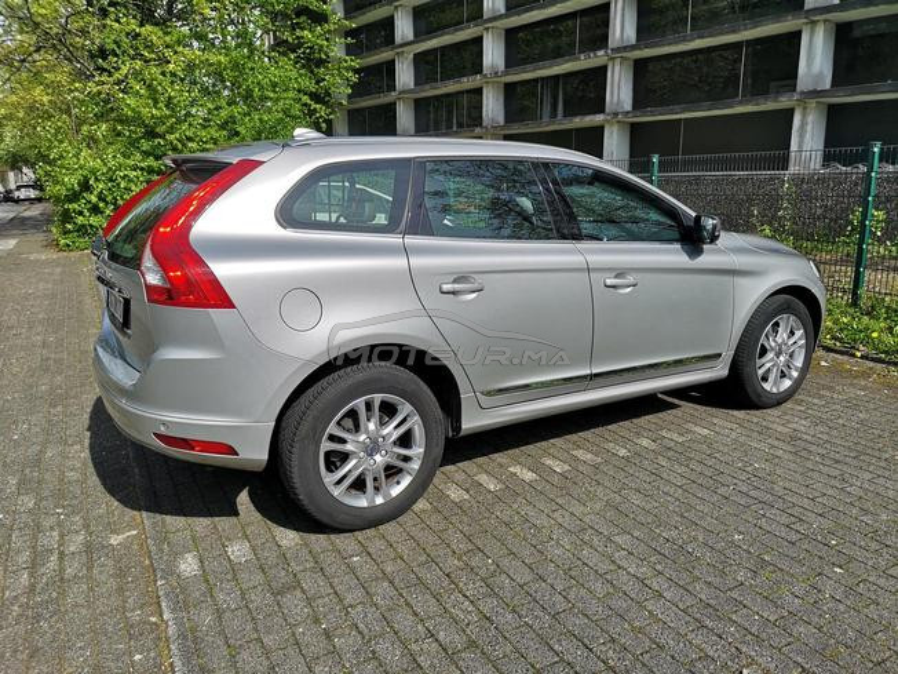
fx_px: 700
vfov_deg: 51.4
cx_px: 449
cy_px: 337
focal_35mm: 27
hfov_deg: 65.3
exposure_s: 1/3984
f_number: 1.8
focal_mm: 5.58
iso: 50
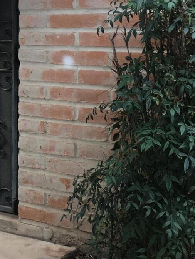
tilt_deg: -5.1
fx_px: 646
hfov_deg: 16.4
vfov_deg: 22.5
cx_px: -47
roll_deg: -0.1
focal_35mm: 86
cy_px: 66
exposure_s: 1/120
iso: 25
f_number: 2.2
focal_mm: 4.15
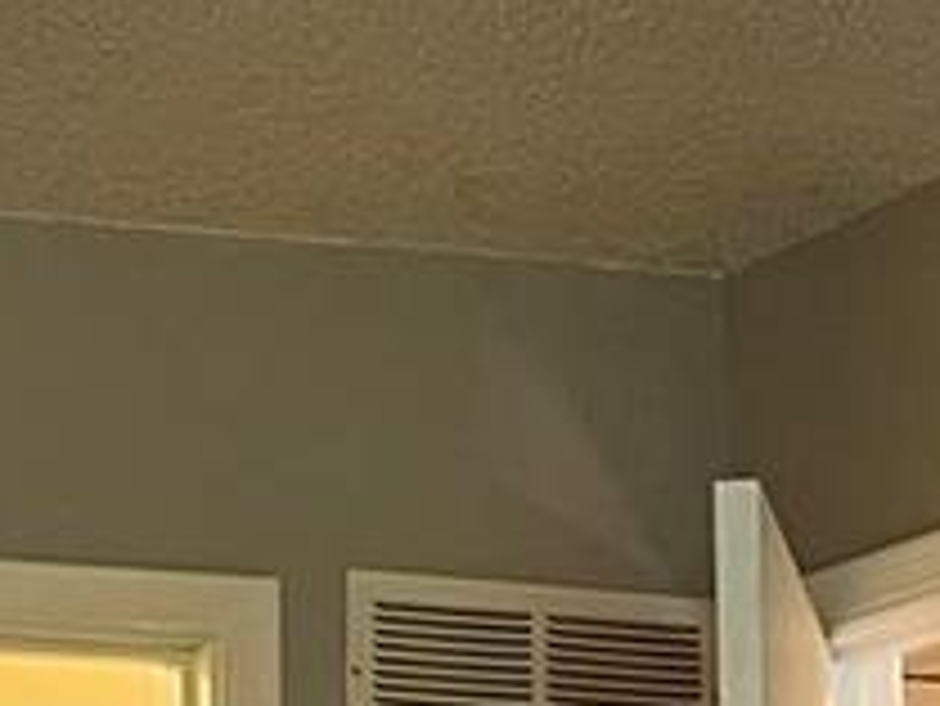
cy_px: 1034
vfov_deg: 7.4
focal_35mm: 199
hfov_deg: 9.6
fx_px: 5407
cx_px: -481
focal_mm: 5.1
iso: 160
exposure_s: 1/60
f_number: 1.6
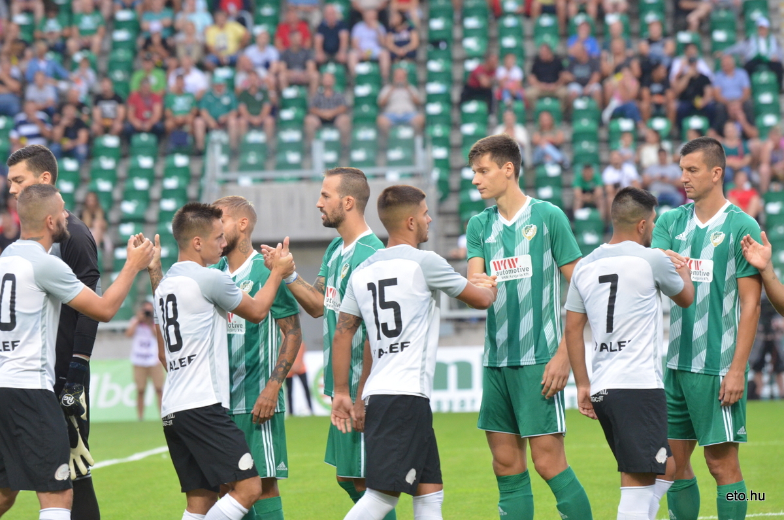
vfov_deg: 4.9
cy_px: 260
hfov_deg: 7.4
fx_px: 6031
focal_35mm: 278
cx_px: 392
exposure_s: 1/320
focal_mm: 185
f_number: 5
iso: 1600
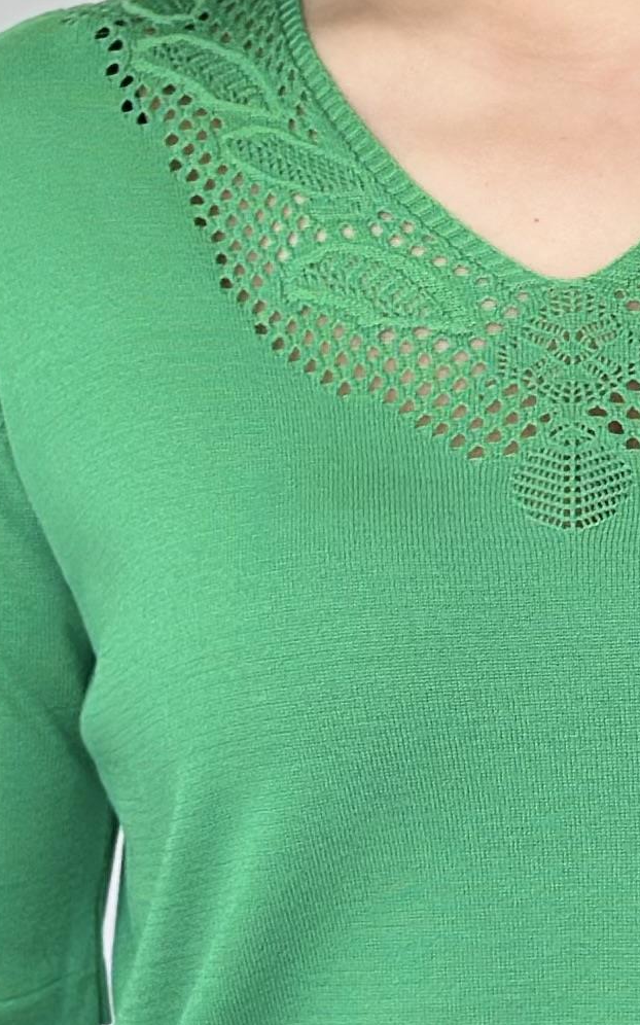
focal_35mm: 206
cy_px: 542
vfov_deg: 10.2
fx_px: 5752
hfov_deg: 6.3
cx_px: 901
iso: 64
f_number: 1.78
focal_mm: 6.86
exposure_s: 1/153
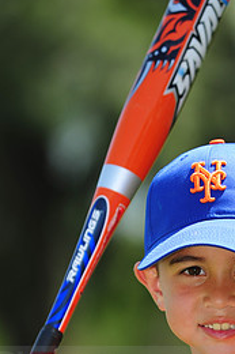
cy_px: 365
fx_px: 4373
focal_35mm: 446
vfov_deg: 4.6
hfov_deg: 3.1
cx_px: 174
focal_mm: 200
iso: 200
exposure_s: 1/640
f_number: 4.5
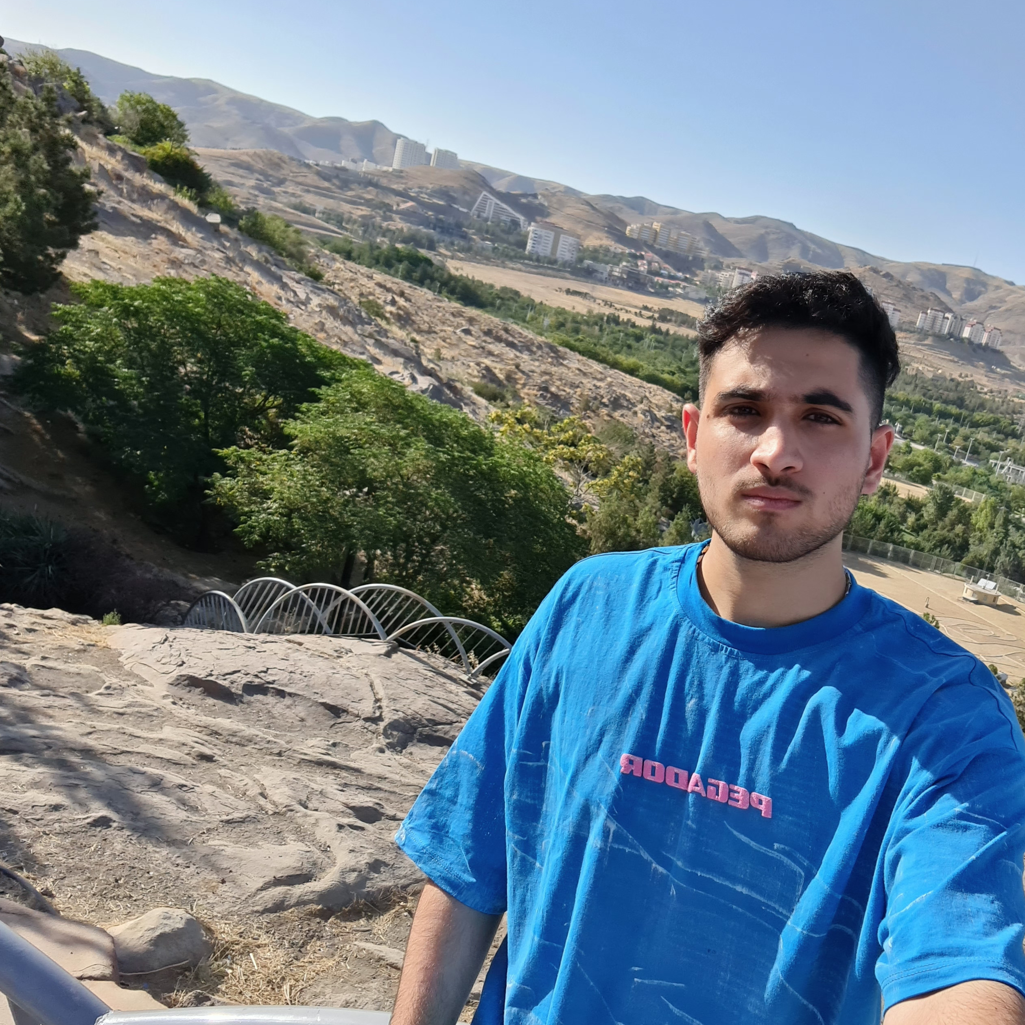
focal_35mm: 32
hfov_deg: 50.7
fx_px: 1072
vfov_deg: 51.1
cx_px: 625
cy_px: 525
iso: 50
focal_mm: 3.3
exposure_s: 1/1032
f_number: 2.2
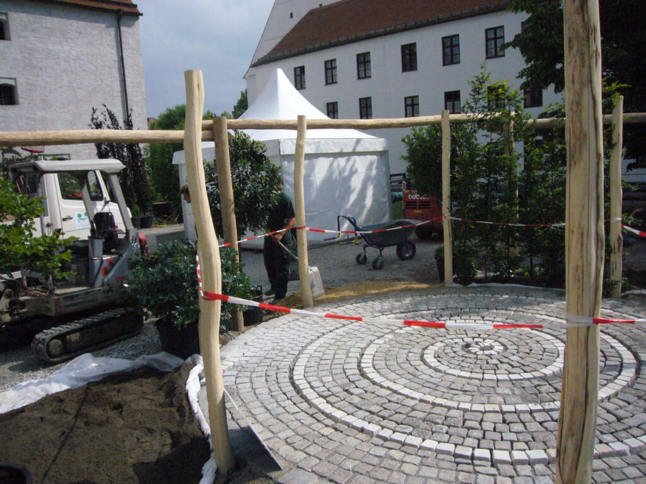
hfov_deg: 63.4
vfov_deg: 49.7
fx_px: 523
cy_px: 242
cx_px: 323
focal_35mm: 28
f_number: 5.6
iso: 400
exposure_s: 1/2000
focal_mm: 4.6
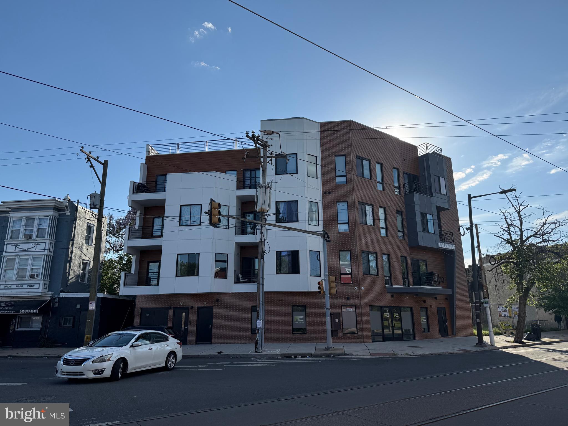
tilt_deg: +14.9
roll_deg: +0.4
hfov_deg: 71.6
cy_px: 213
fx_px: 394
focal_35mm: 24
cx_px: 284
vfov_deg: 56.8
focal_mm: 6.76
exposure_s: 1/6173
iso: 80
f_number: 1.78
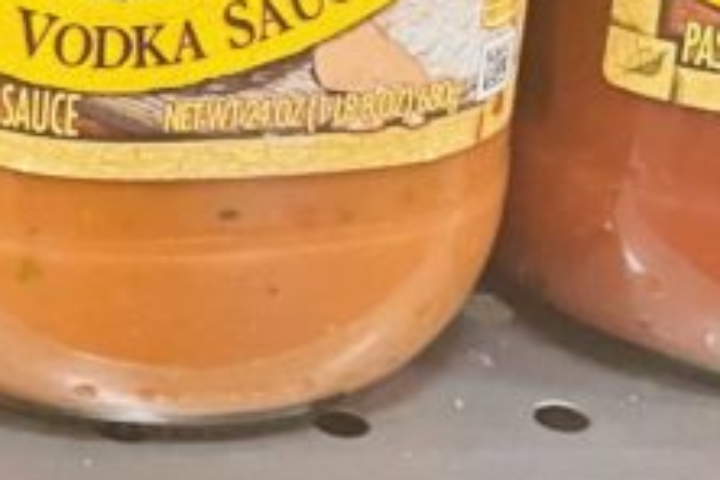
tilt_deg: -25.6
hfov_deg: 15.1
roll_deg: +2.1
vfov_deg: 10.9
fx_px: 2500
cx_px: -392
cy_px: 81
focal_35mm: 125
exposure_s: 1/60
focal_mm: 4.2
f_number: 1.6
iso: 400
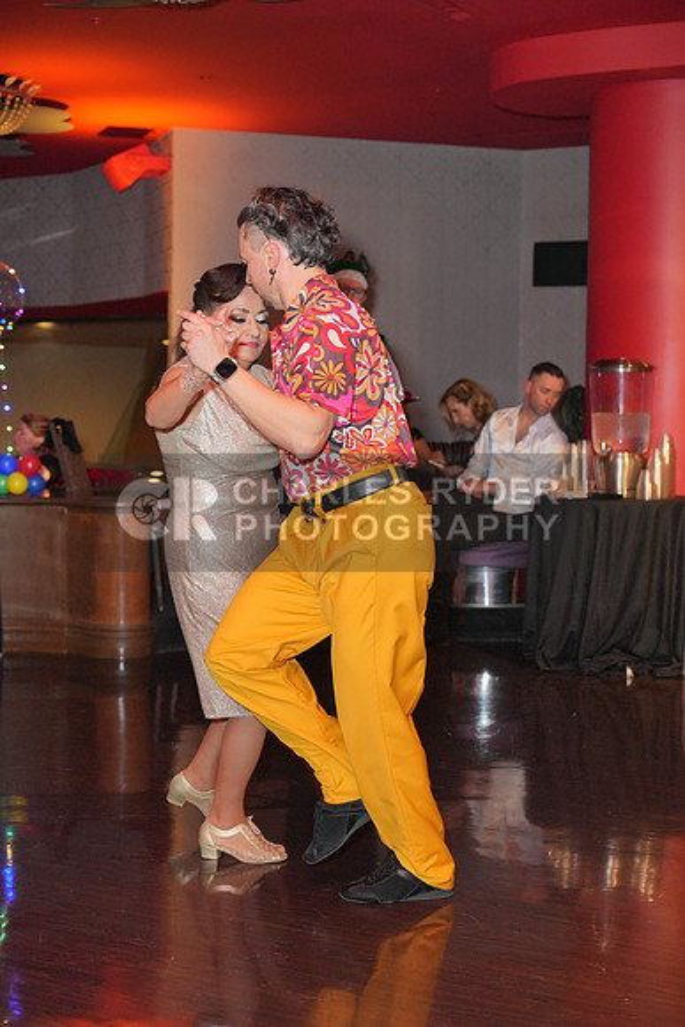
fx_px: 1569
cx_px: 342
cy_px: 514
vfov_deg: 36.2
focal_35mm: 55
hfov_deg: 24.6
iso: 4000
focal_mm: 55
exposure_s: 1/200
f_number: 4
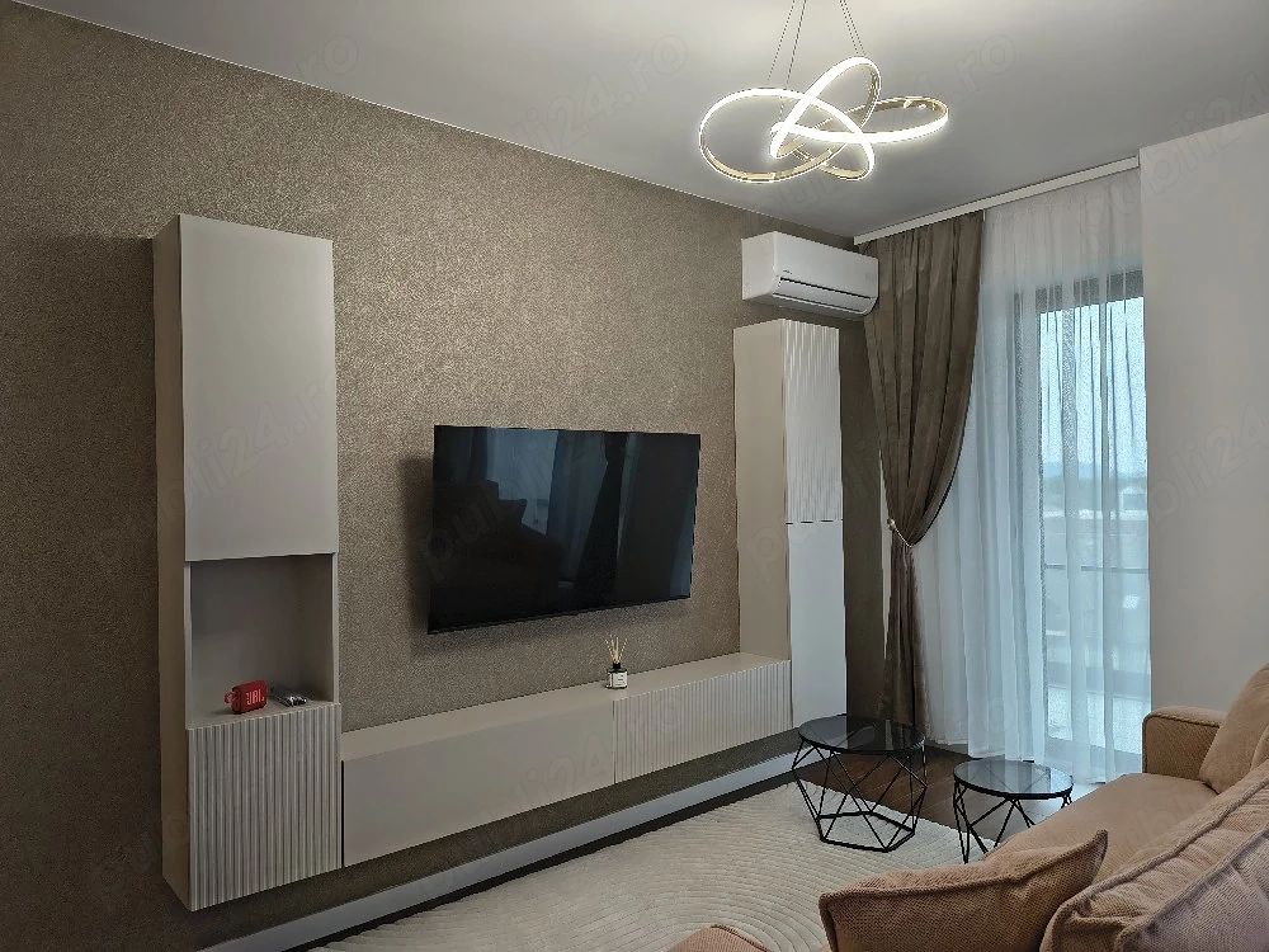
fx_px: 880
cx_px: 634
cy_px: 476
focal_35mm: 24
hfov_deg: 71.6
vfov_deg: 56.8
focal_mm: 5.56
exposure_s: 1/100
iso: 130
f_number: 1.8
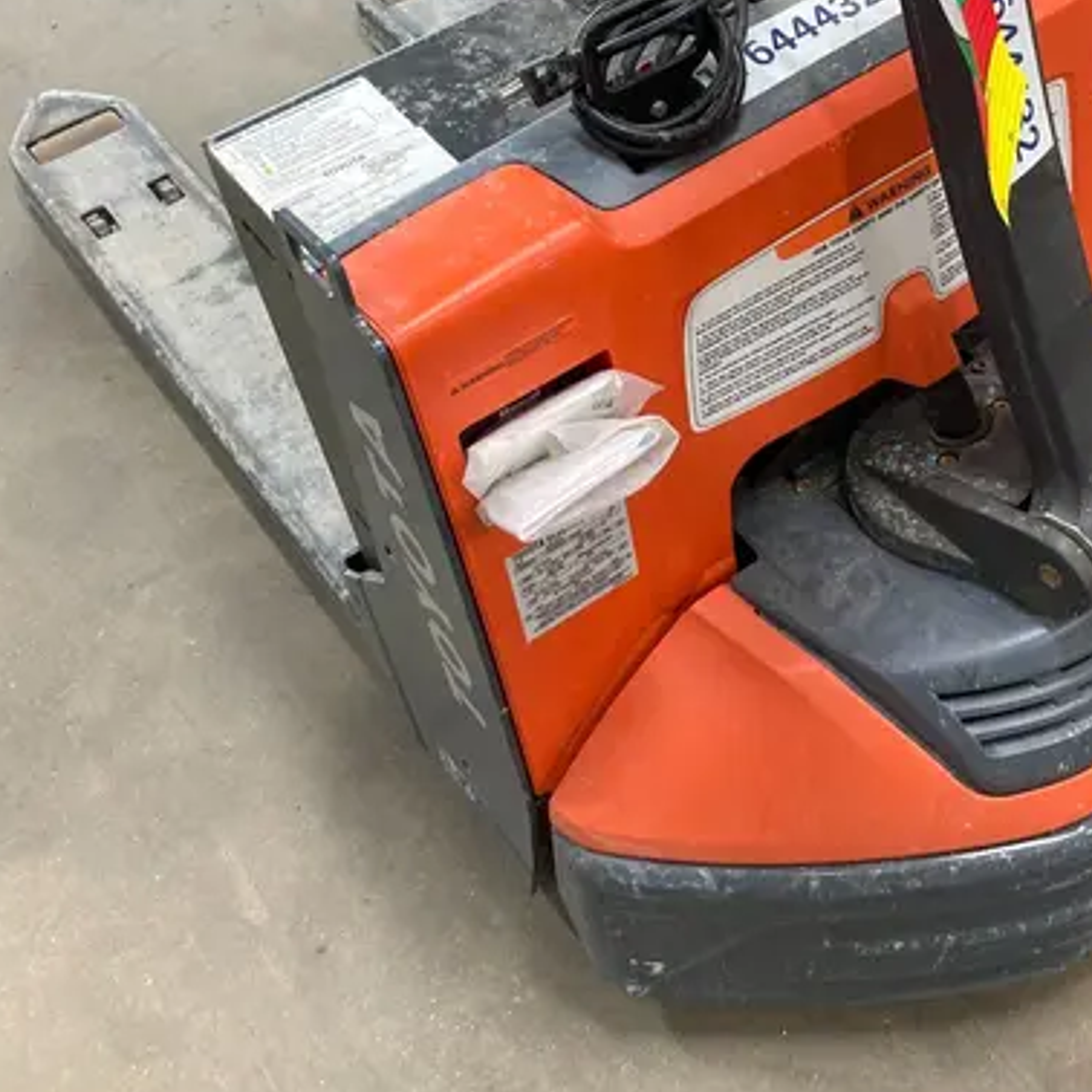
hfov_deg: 34.8
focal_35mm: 48
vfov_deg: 34.4
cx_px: 774
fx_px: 1713
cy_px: 230
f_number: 1.8
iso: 125
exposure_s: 1/60
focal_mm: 3.99
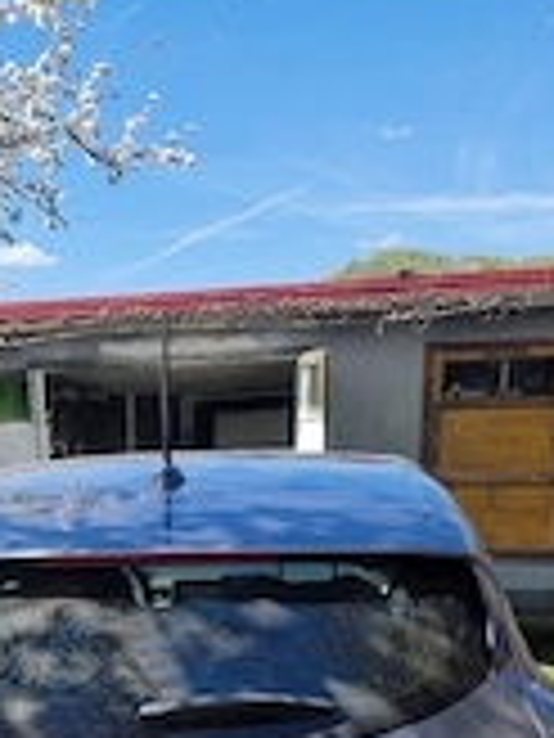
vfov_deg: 31.4
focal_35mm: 56
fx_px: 1195
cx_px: 90
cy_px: 760
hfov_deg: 25.5
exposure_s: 1/909
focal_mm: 5.4
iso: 50
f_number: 1.8
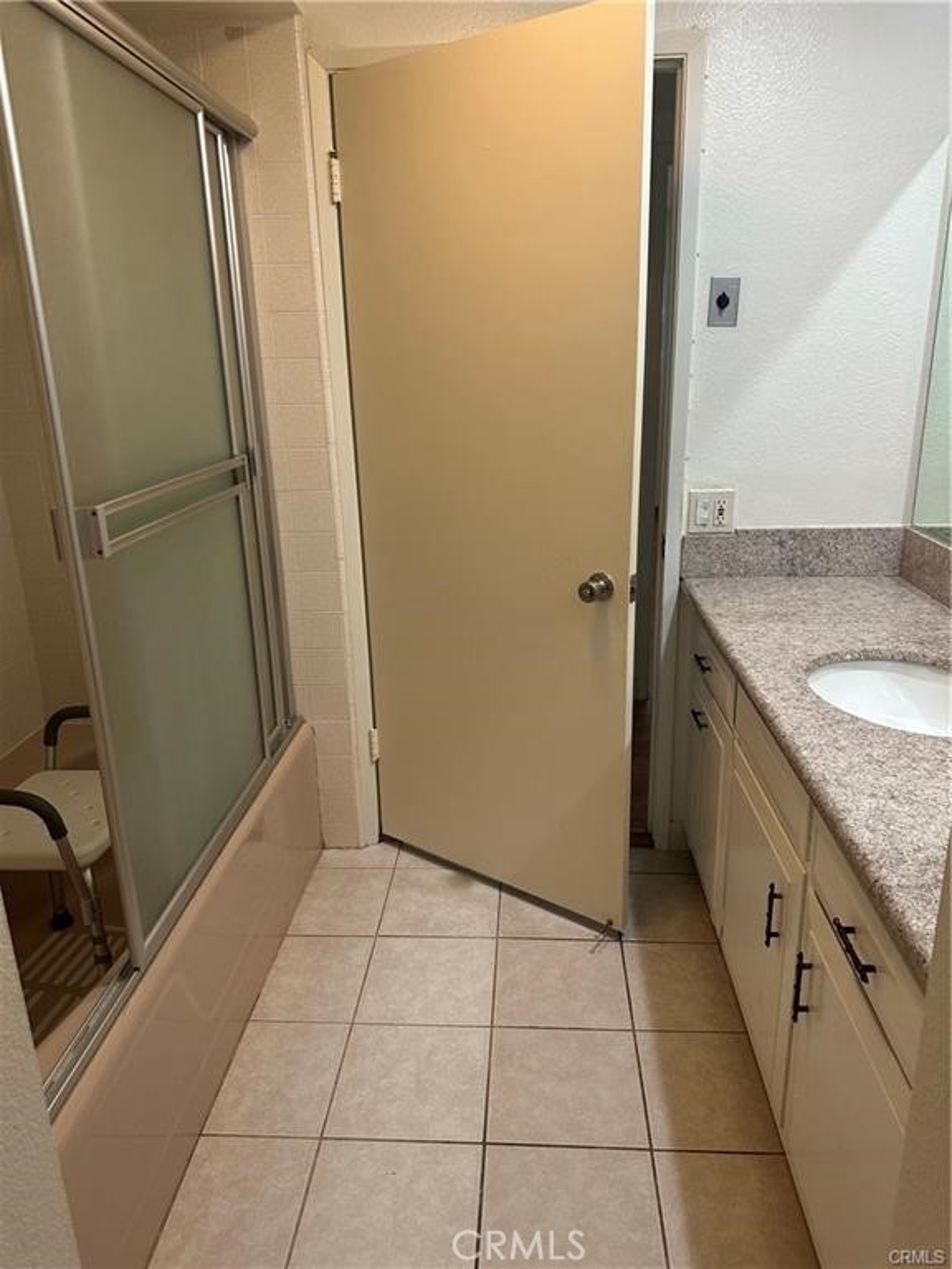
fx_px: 880
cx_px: 476
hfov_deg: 56.8
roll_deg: +1.4
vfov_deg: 71.6
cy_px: 634
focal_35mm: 24
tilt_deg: -17.6
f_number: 1.78
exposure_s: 1/60
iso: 160
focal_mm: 6.86
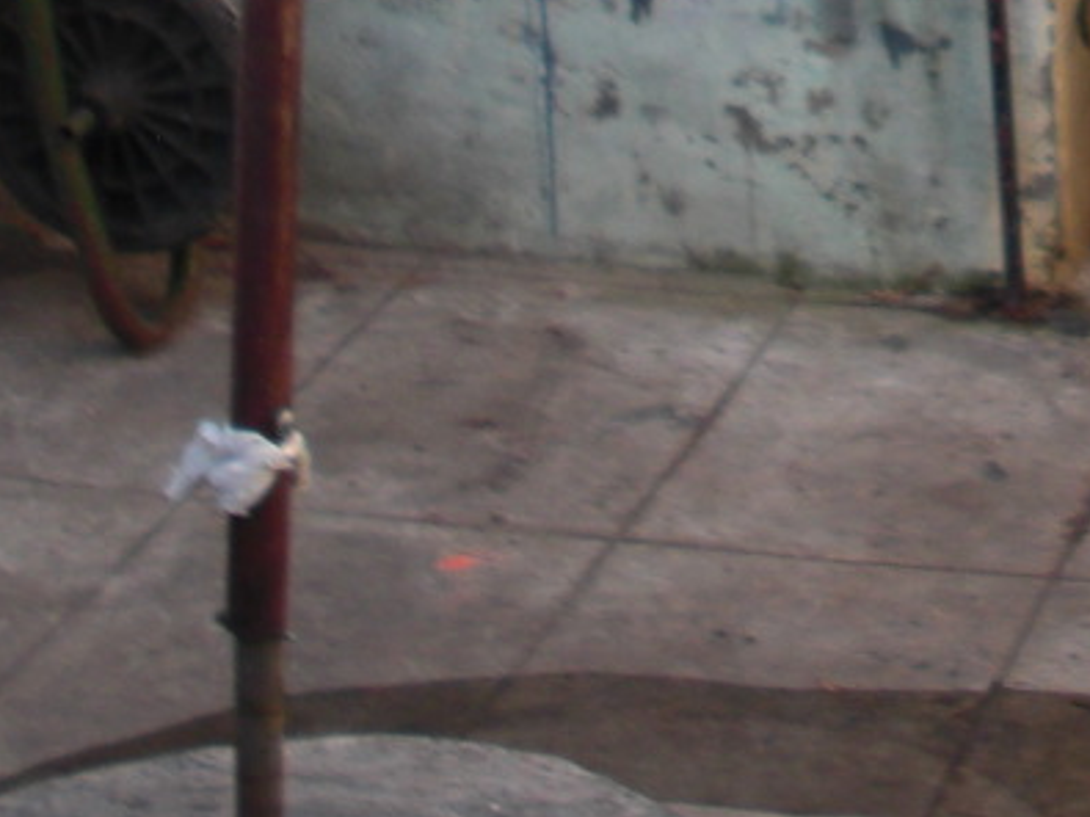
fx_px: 4596
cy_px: -748
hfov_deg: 13.2
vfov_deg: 9.6
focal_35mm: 146
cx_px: 1297
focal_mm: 6.3
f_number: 2.8
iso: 50
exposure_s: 1/80
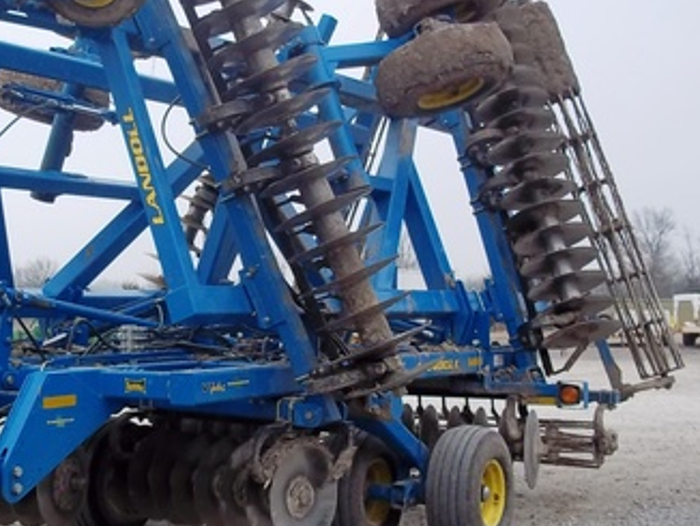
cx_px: 180
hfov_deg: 31.6
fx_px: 1214
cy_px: 258
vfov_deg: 24.4
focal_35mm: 60
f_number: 3.1
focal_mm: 6.5
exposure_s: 1/100
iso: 80
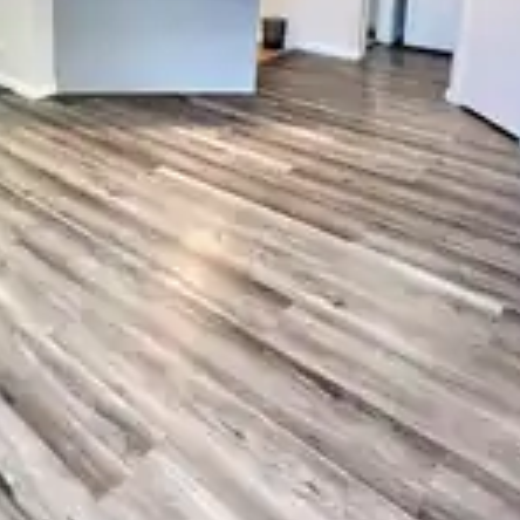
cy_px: 7
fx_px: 527
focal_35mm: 31
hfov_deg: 50.6
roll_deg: -0.1
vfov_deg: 45.0
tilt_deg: -10.4
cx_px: 137
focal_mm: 1.57
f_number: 1.8
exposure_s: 1/122
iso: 64
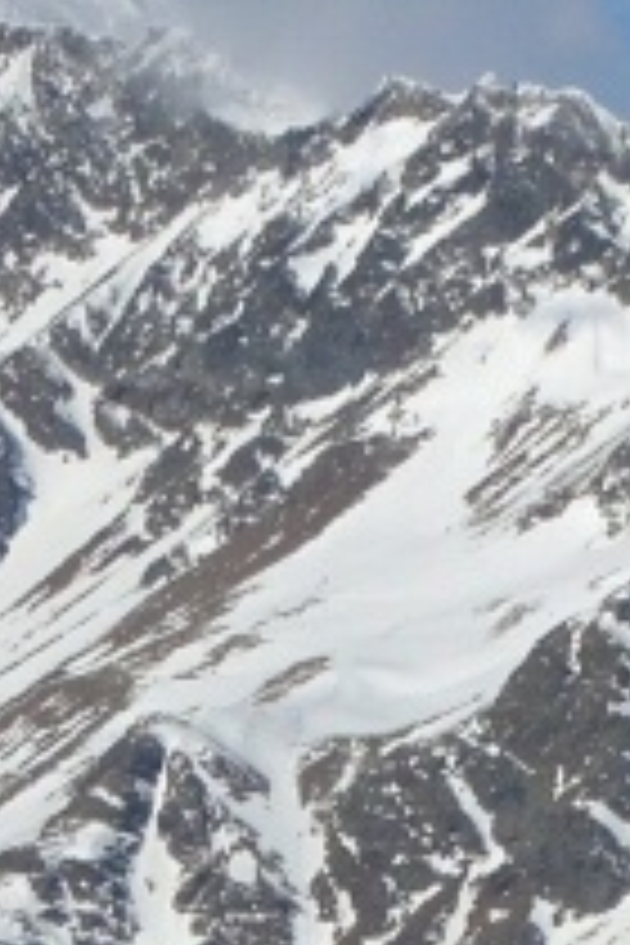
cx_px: 508
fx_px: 8583
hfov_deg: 4.2
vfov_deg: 6.2
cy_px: 1530
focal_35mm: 327
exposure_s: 1/2000
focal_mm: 11.32
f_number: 5
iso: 80
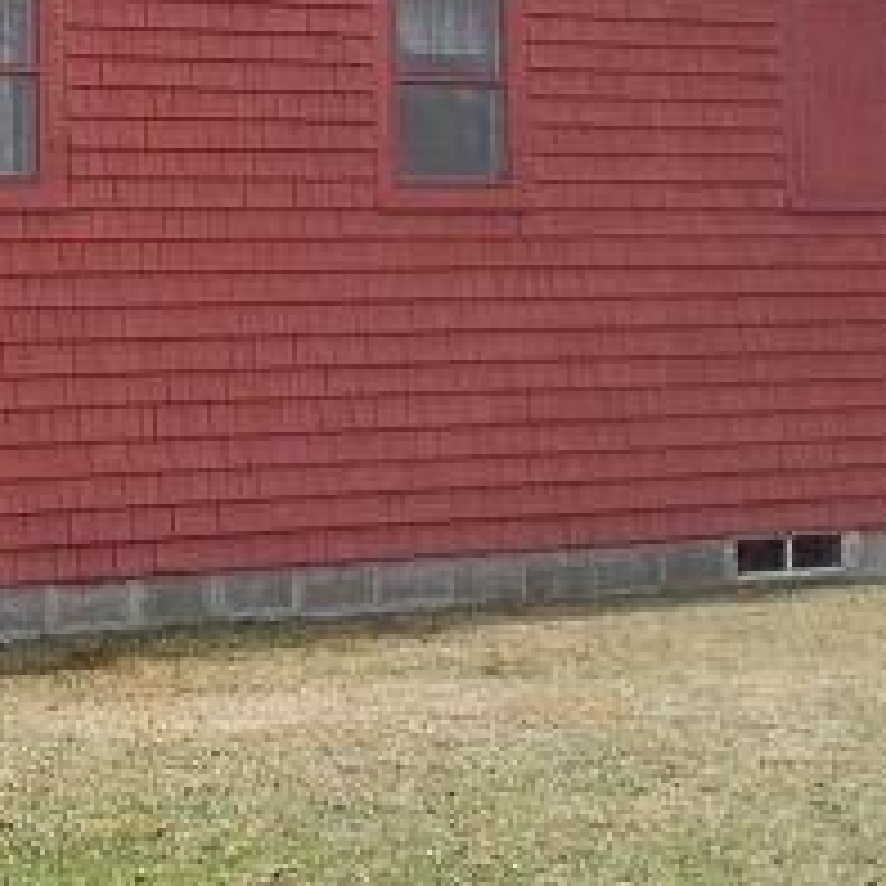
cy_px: -117
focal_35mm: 112
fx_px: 3243
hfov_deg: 15.0
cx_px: -198
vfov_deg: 15.1
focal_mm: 6.9
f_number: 3.9
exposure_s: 1/400
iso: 80
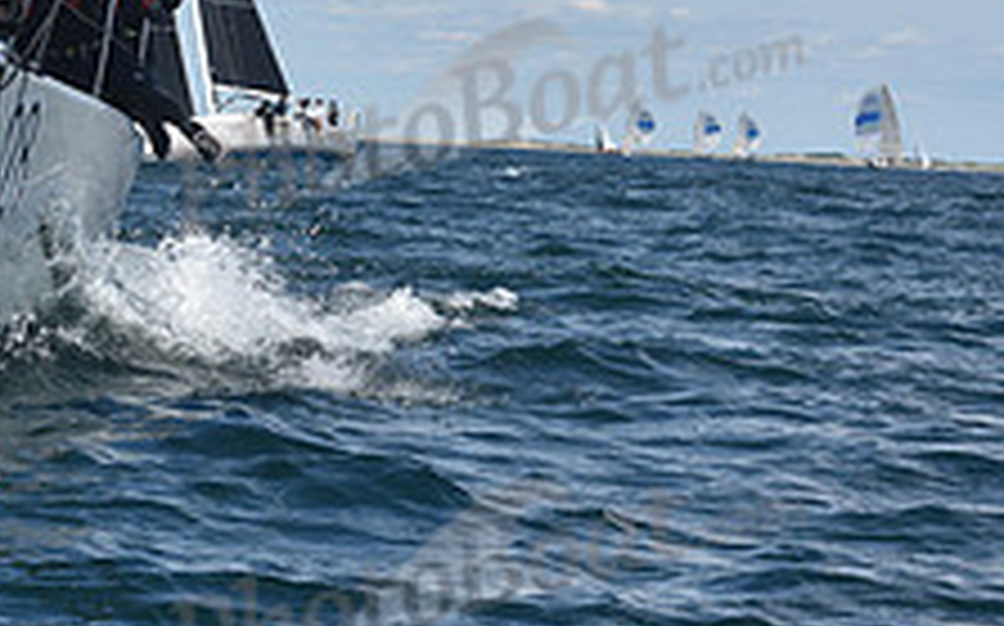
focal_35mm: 199
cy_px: -56
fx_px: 5441
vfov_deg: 6.6
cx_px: -59
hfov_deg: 10.4
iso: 250
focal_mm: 75
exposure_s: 1/800
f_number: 10
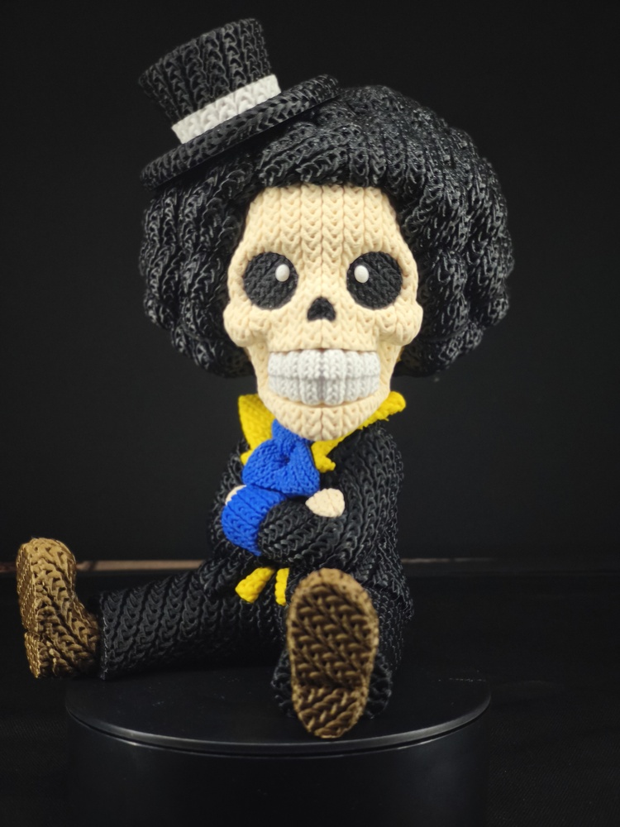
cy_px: 414
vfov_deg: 38.2
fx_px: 1194
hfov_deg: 29.1
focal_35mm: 50
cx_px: 310
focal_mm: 7.1
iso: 1000
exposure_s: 1/100
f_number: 1.9
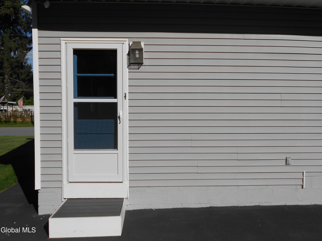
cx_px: 161
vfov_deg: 44.2
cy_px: 120
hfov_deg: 56.8
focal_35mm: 32
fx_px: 298
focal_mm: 5.8
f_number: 9
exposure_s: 1/400
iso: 80
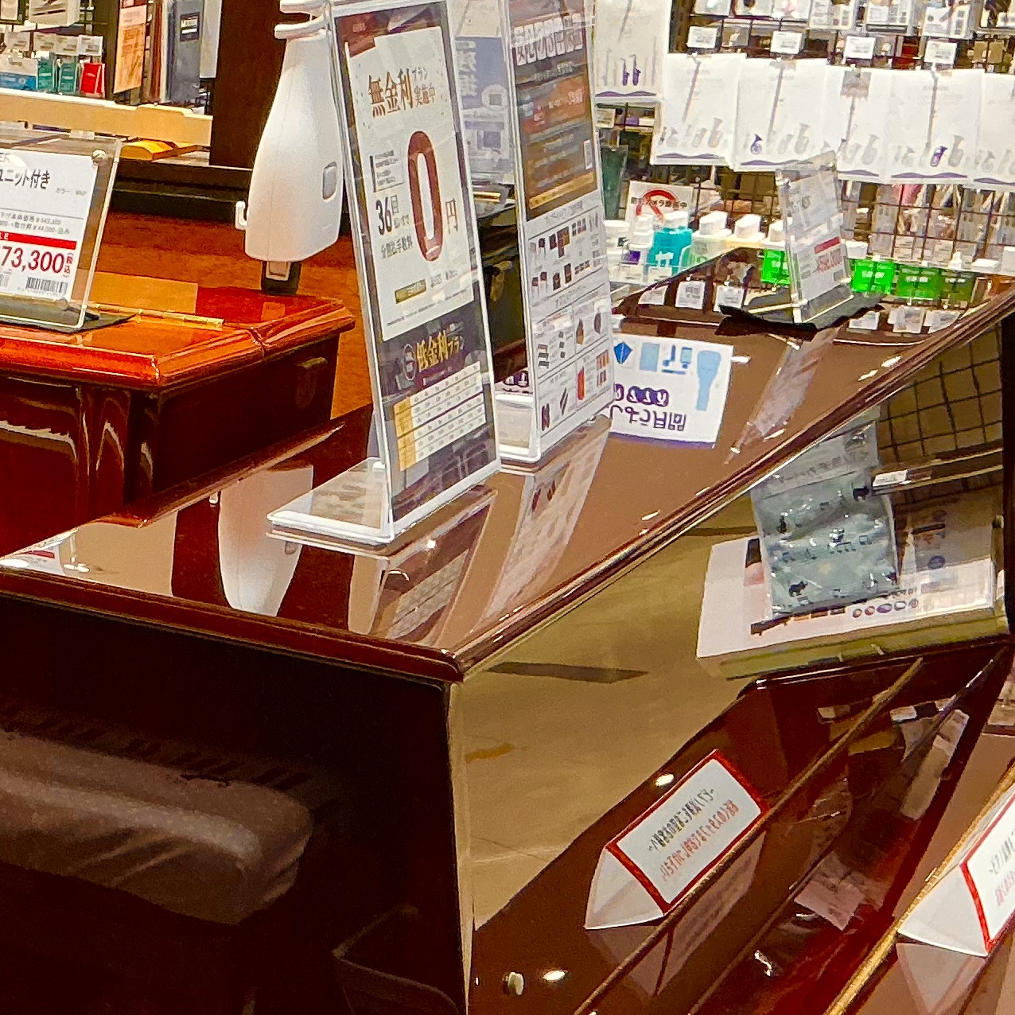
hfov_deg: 20.1
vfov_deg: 21.1
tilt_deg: -20.9
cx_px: -178
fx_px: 2687
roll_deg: -1.1
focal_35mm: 81
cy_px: 815
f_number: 1.8
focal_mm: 3
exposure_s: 1/60
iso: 100
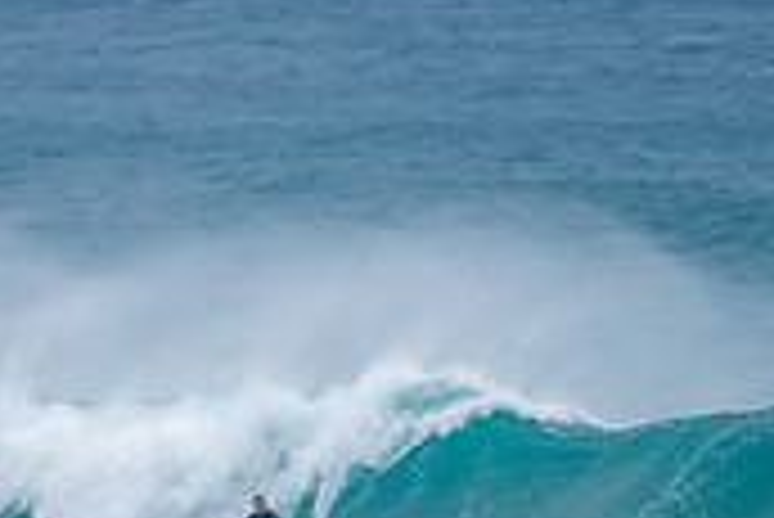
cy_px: 603
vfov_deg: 0.7
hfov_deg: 1.0
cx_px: 307
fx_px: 44541
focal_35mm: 2070
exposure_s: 1/1250
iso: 400
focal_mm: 500
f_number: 5.6
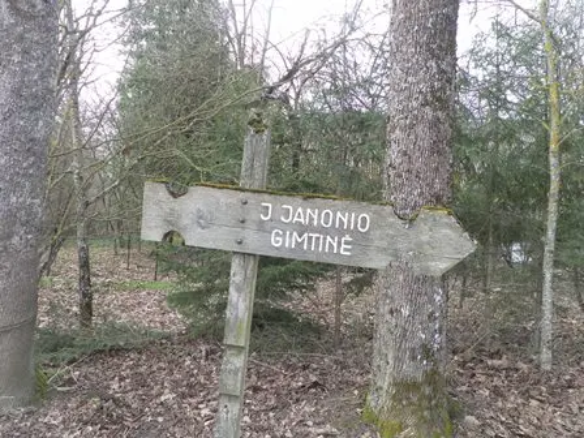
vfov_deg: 42.9
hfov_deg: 55.4
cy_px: 219
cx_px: 292
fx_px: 557
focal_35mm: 33
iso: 80
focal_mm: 5.9
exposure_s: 1/100
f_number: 2.8
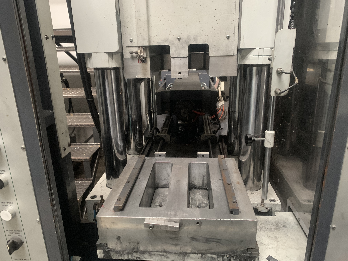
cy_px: 130
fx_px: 261
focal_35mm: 26
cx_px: 174
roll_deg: +1.0
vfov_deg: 53.1
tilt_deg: -17.3
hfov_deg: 67.3
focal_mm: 4.25
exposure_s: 1/30
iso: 500
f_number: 1.8
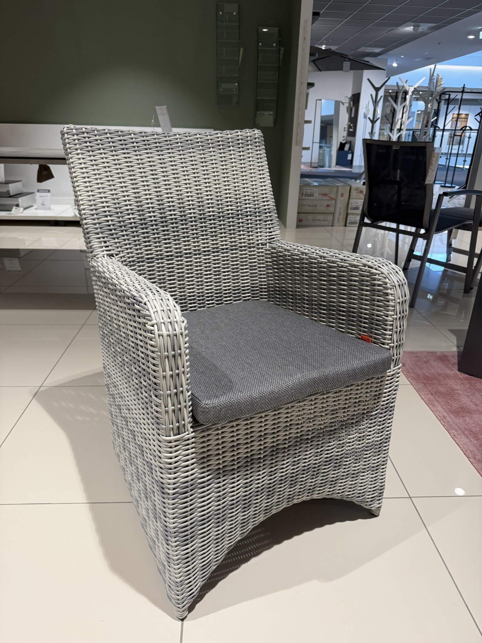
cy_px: 322
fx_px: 446
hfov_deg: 56.8
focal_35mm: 24
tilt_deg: -22.6
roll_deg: -1.6
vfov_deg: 71.6
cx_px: 241
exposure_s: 1/121
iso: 160
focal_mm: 6.76
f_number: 1.78
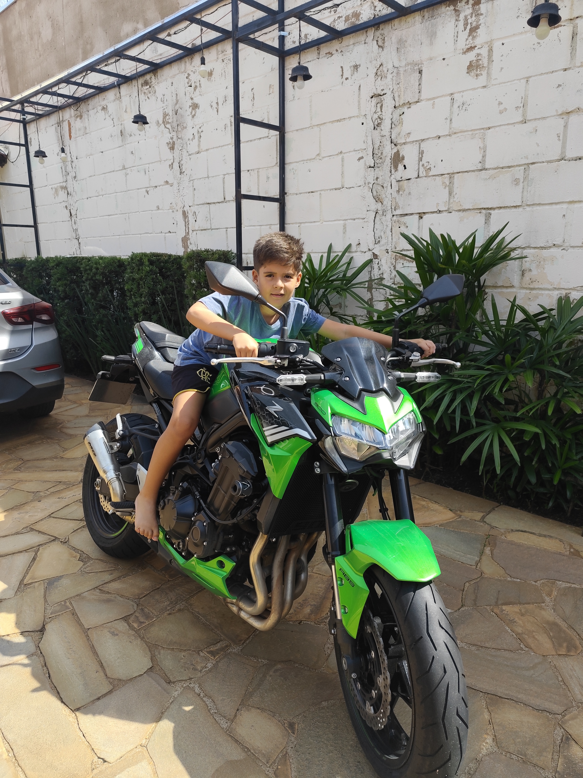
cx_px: 292
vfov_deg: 73.9
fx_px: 516
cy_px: 389
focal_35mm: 23
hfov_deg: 58.9
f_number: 1.65
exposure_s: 1/455
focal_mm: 6.19
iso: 50
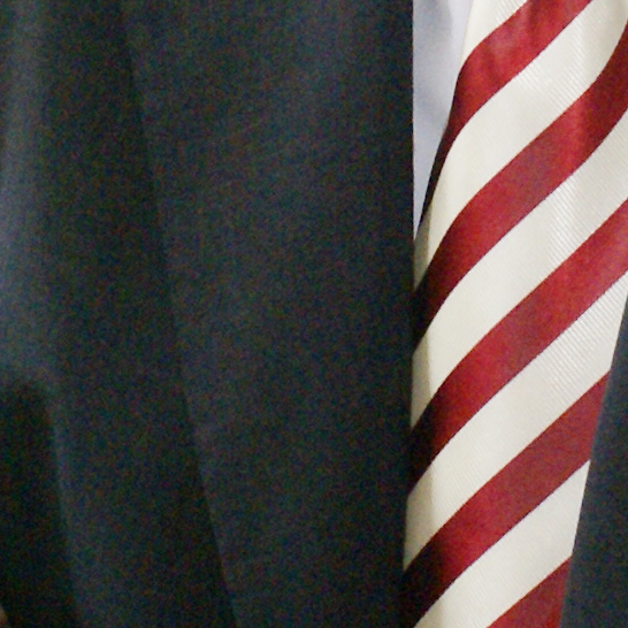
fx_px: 6507
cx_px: 629
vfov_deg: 5.5
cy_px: -152
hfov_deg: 5.5
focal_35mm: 317
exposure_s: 1/60
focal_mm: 35
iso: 400
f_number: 5.6
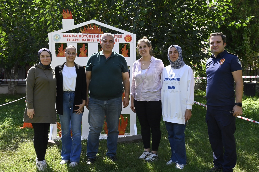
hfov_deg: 48.5
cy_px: 86
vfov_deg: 33.4
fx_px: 288
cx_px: 130
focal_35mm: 40
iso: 1250
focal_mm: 40
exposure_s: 1/500
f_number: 11
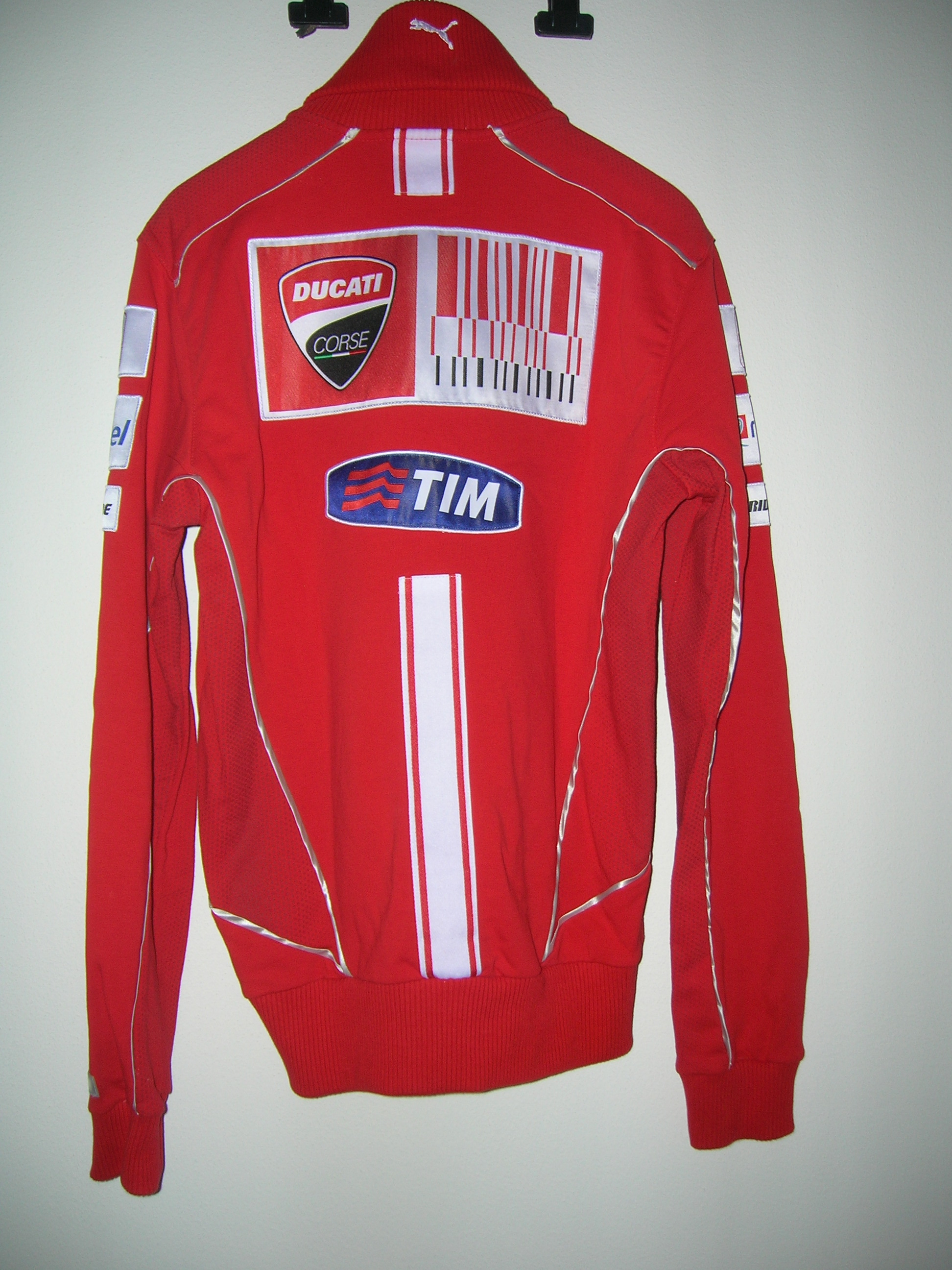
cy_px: 635
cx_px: 476
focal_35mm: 34
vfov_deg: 54.0
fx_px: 1247
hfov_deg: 41.8
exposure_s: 1/60.1
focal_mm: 5.7
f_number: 2.9
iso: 50
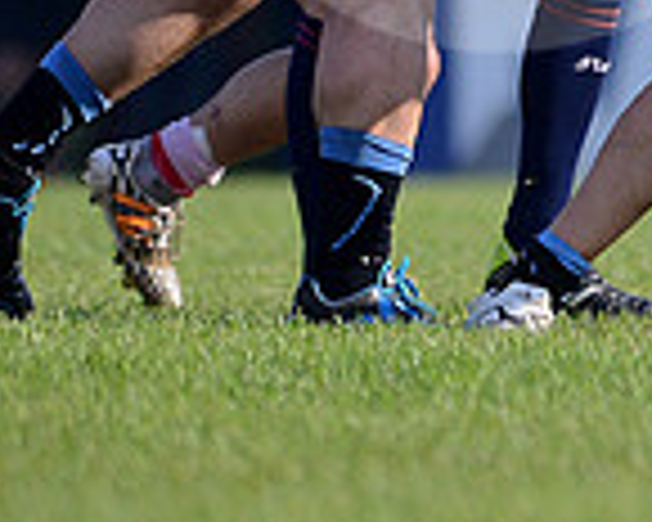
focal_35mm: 1582
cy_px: -268
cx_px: 1268
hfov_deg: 1.2
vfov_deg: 1.0
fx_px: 30527
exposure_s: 1/2000
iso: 560
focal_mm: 420
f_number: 4
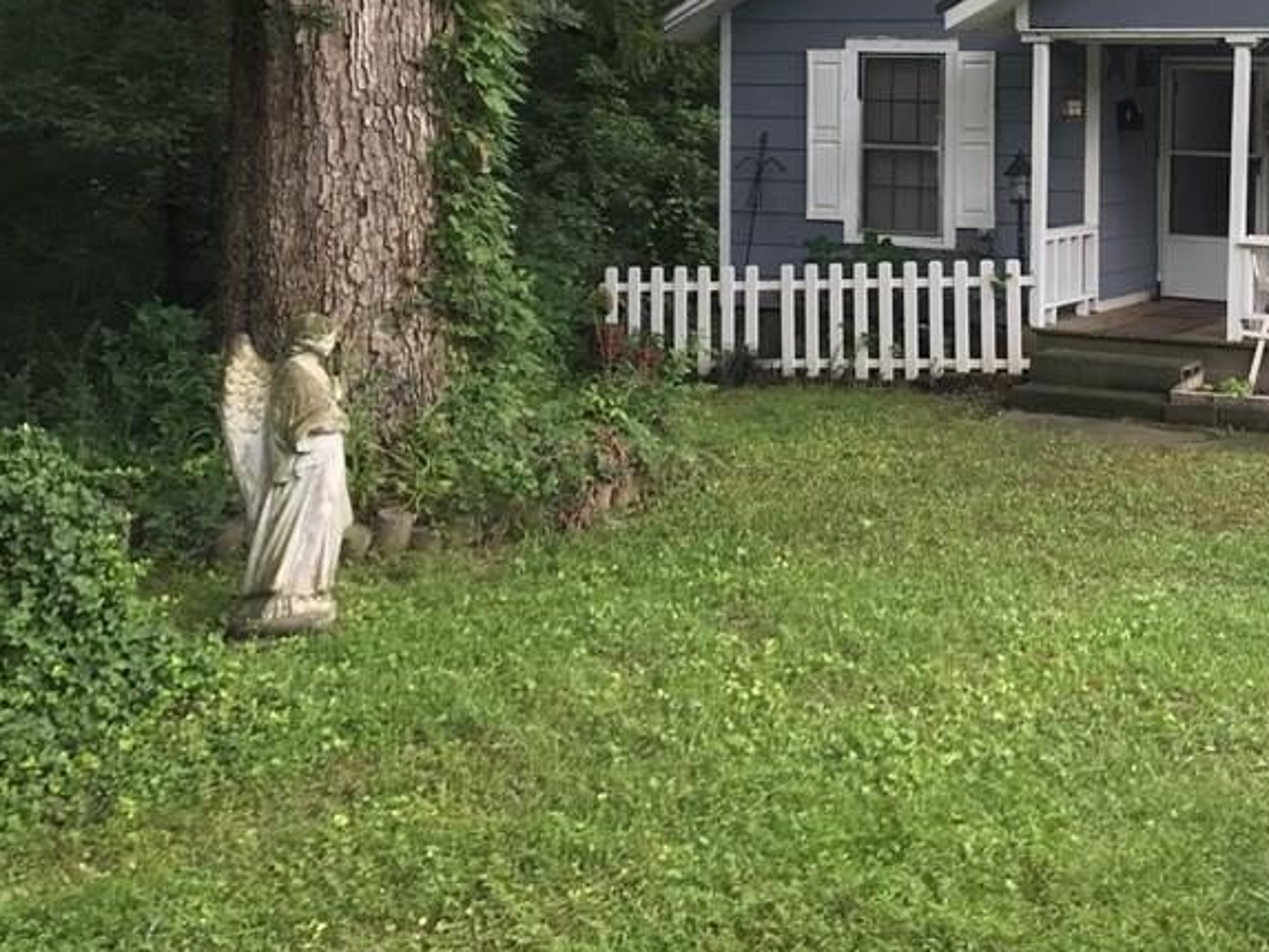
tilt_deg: -3.0
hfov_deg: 36.6
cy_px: 157
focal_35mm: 50
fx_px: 1833
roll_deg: -1.3
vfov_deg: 28.3
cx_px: 1054
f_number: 1.8
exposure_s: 1/114
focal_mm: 3.99
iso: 20
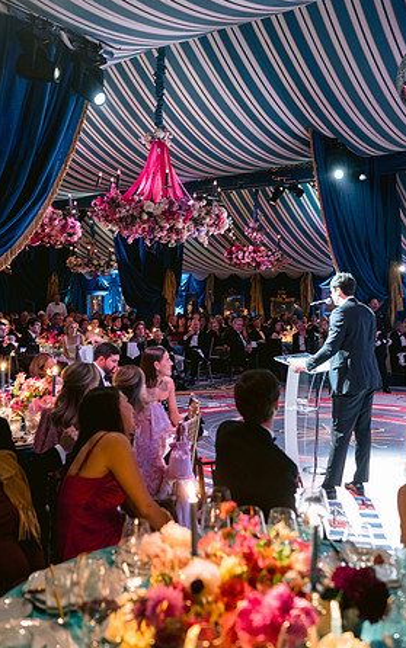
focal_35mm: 36
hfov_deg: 35.3
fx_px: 637
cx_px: 215
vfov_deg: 54.0
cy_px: 324
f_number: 2.8
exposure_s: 1/25
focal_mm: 35
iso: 2000
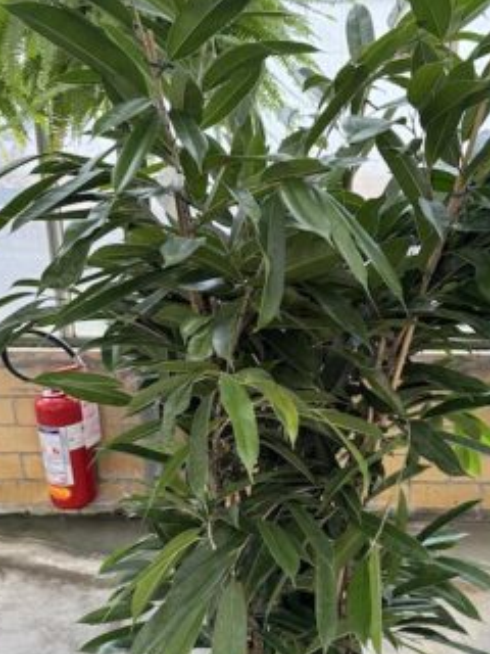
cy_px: 408
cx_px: 312
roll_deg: -0.1
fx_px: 755
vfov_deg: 46.4
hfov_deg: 35.7
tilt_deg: -20.9
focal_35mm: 40
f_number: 1.78
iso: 160
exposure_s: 1/50
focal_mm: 6.86
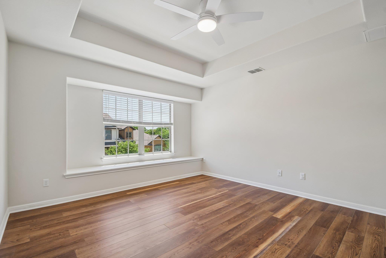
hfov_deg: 100.4
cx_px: 193
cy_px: 129
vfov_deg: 77.3
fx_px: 161
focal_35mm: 15
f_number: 8
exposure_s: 1/40
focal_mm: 10
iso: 400
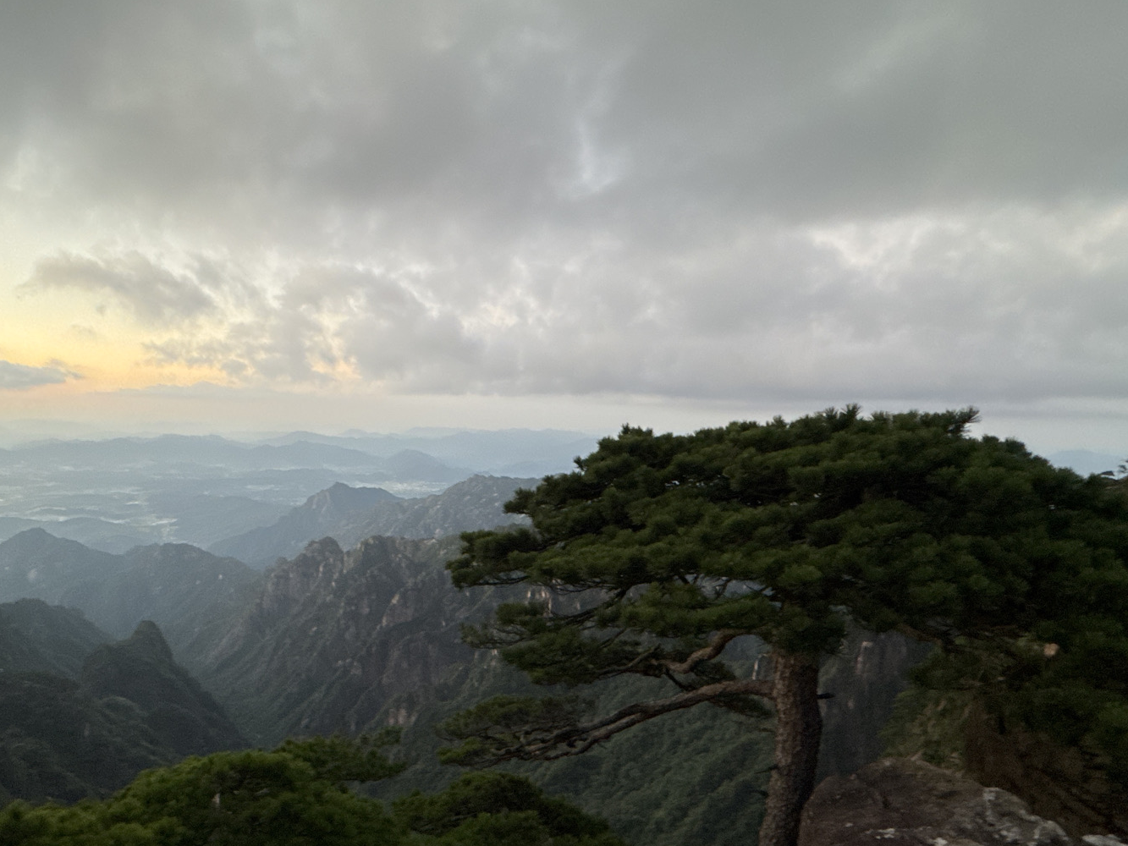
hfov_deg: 78.4
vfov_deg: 62.1
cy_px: 557
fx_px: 684
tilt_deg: -10.4
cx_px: 476
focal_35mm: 21
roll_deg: -1.8
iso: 500
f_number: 2.2
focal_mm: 2.22
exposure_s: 1/60
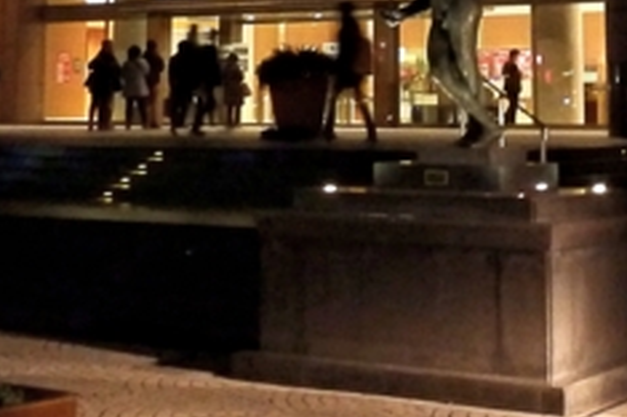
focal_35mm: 78
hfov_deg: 26.0
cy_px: -176
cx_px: 291
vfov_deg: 16.2
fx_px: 1357
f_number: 3.4
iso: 800
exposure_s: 1/8
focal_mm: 4
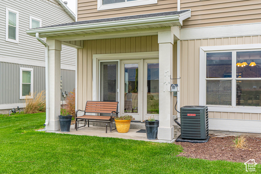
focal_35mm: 36
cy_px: 87
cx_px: 130
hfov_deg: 53.1
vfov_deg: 36.8
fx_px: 261
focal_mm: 35
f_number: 7.1
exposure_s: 1/250
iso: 500
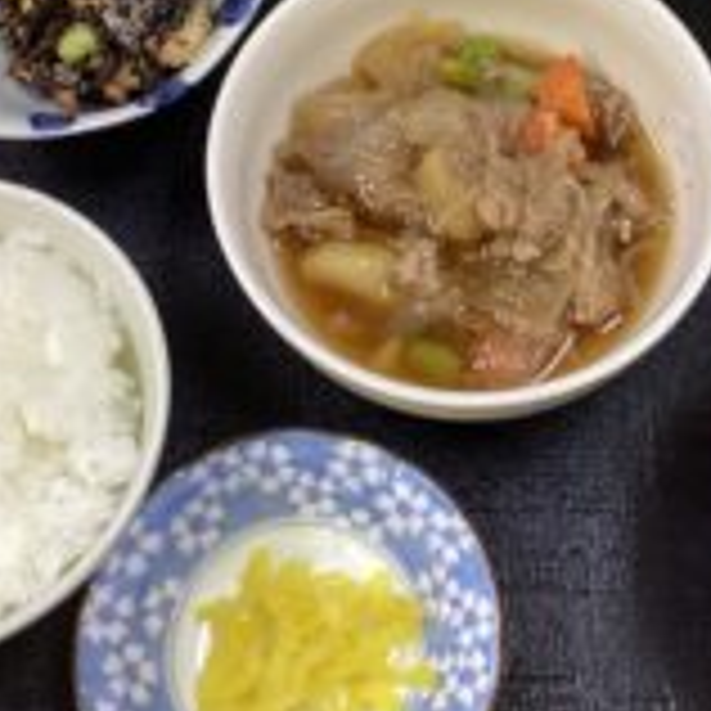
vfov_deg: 26.3
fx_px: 1510
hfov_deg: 26.3
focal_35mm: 65
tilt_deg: -65.4
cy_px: 209
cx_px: 475
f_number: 2.4
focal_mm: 3.3
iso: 125
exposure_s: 1/50
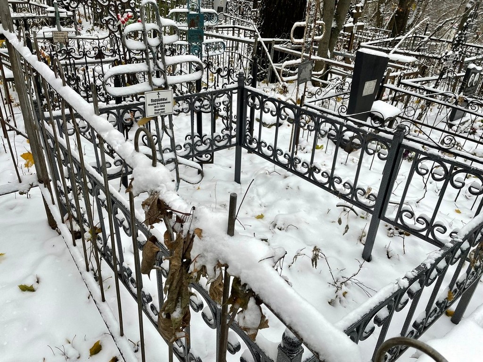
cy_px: 181
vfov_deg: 53.1
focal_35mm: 26
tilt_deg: -28.1
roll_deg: -1.5
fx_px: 363
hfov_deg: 67.3
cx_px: 242
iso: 32
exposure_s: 1/198
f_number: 1.6
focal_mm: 4.2
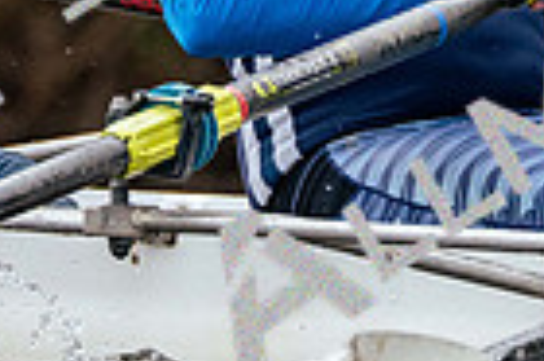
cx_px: -113
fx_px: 37507
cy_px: 25
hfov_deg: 0.8
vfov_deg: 0.6
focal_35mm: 2485
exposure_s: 1/2000
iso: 2000
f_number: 6.3
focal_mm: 600
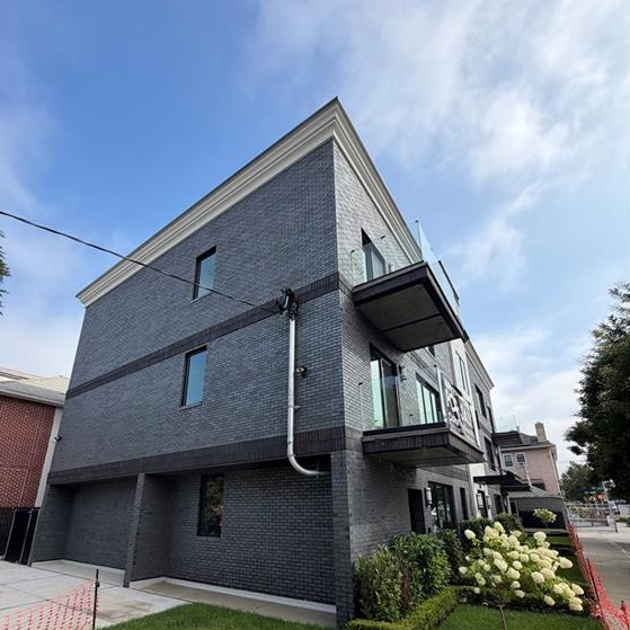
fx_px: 350
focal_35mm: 17
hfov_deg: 84.0
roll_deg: -0.1
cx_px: 308
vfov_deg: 82.2
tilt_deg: +17.3
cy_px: 398
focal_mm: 2.22
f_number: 2.2
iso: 25
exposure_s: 1/770
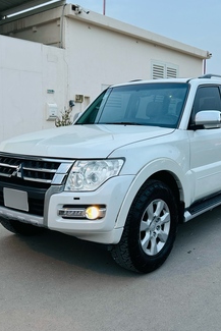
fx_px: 350
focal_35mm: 38
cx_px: 133
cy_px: 151
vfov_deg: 50.6
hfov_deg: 35.0
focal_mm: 5.7
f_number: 1.5
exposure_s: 1/74
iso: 125
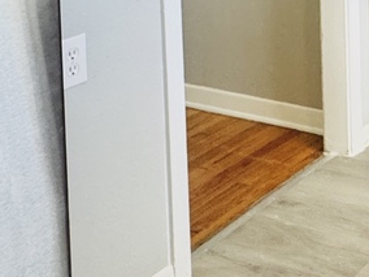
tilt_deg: -2.4
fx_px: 757
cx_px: 492
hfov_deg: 23.8
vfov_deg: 18.1
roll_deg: +1.1
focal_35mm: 71
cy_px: -157
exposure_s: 1/120
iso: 320
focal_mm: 2.22
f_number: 2.2
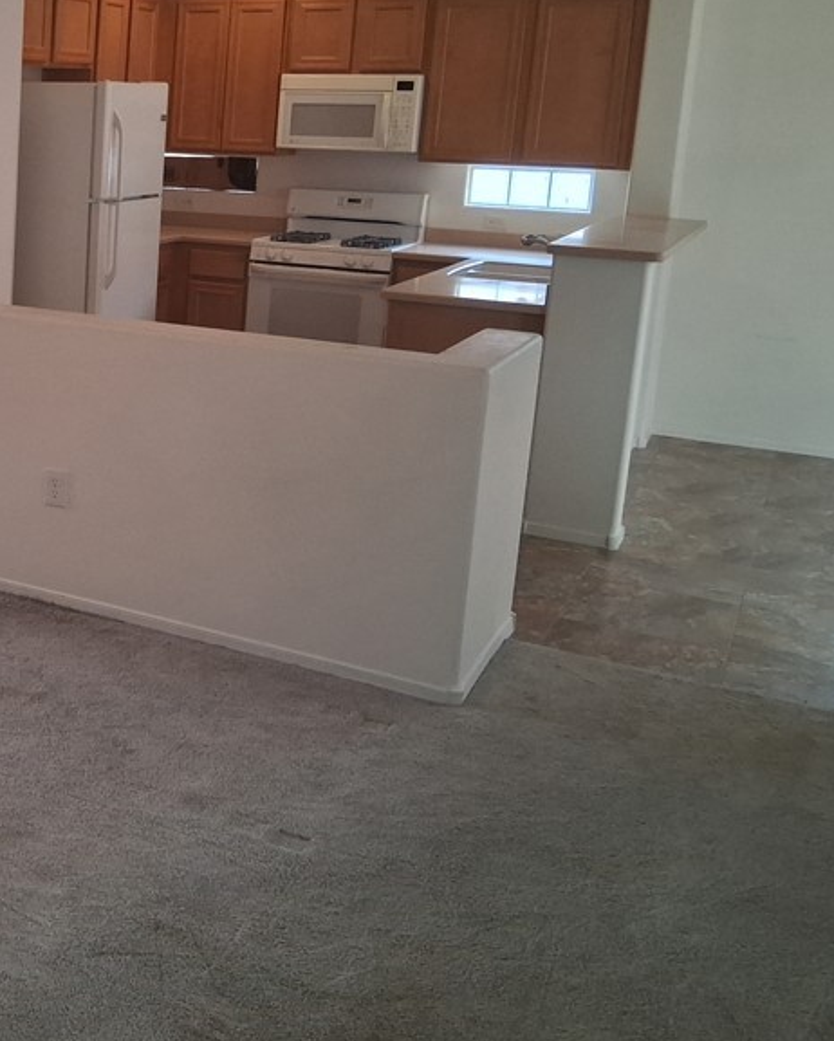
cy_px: 364
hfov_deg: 30.1
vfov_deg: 40.7
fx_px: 1388
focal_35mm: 45
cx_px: -74
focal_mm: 3.98
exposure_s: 1/120
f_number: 1.8
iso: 250
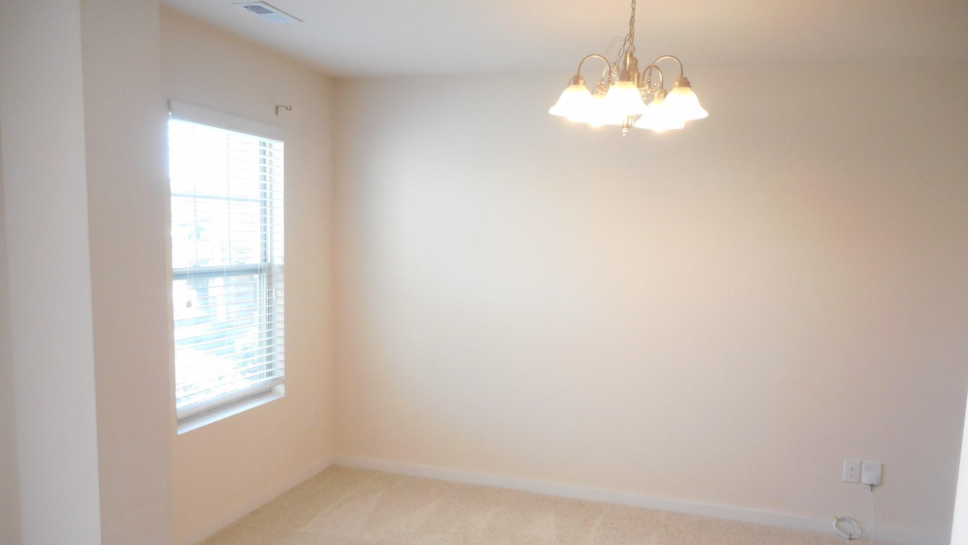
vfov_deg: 41.3
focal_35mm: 28
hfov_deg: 67.9
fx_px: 719
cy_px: 327
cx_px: 490
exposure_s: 1/30
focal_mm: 4.5
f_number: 3.7
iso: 220
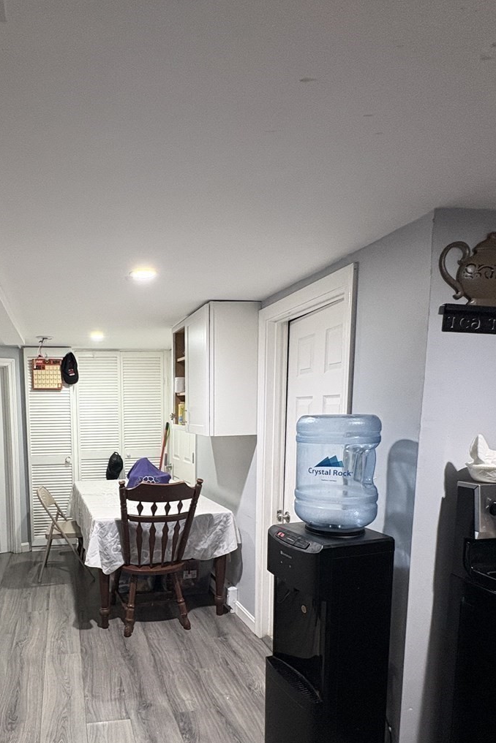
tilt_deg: -7.1
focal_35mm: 22
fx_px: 455
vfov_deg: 77.1
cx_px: 126
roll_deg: +0.6
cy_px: 466
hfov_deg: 54.6
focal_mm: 2.22
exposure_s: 1/60
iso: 250
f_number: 2.2
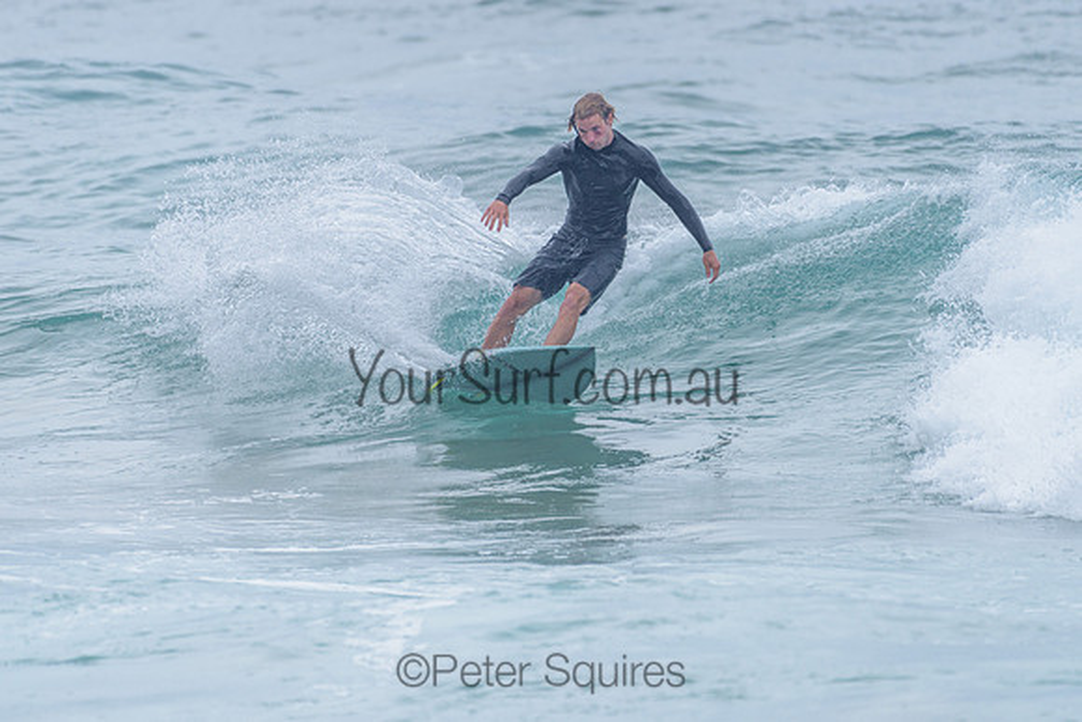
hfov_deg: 3.4
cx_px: 561
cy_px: 306
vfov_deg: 2.2
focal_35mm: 613
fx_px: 18422
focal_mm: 500
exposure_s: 1/2000
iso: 160
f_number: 5.6
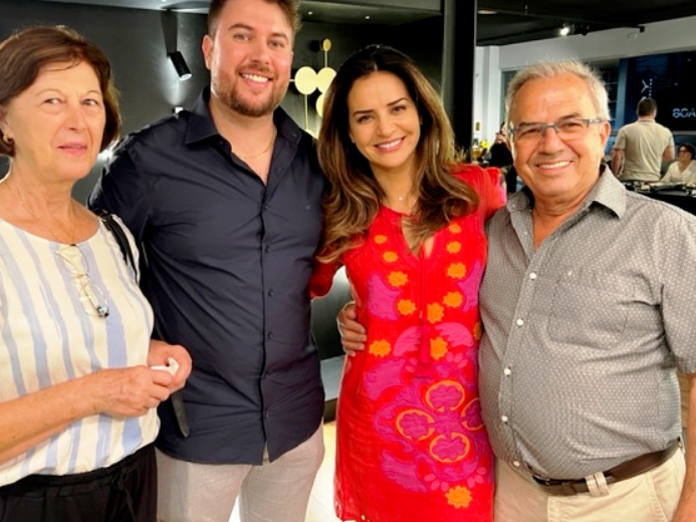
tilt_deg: -10.2
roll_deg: +1.4
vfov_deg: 46.7
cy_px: 235
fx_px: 603
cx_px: 317
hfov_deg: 59.9
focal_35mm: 30
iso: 250
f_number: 1.5
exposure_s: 1/60
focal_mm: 5.7
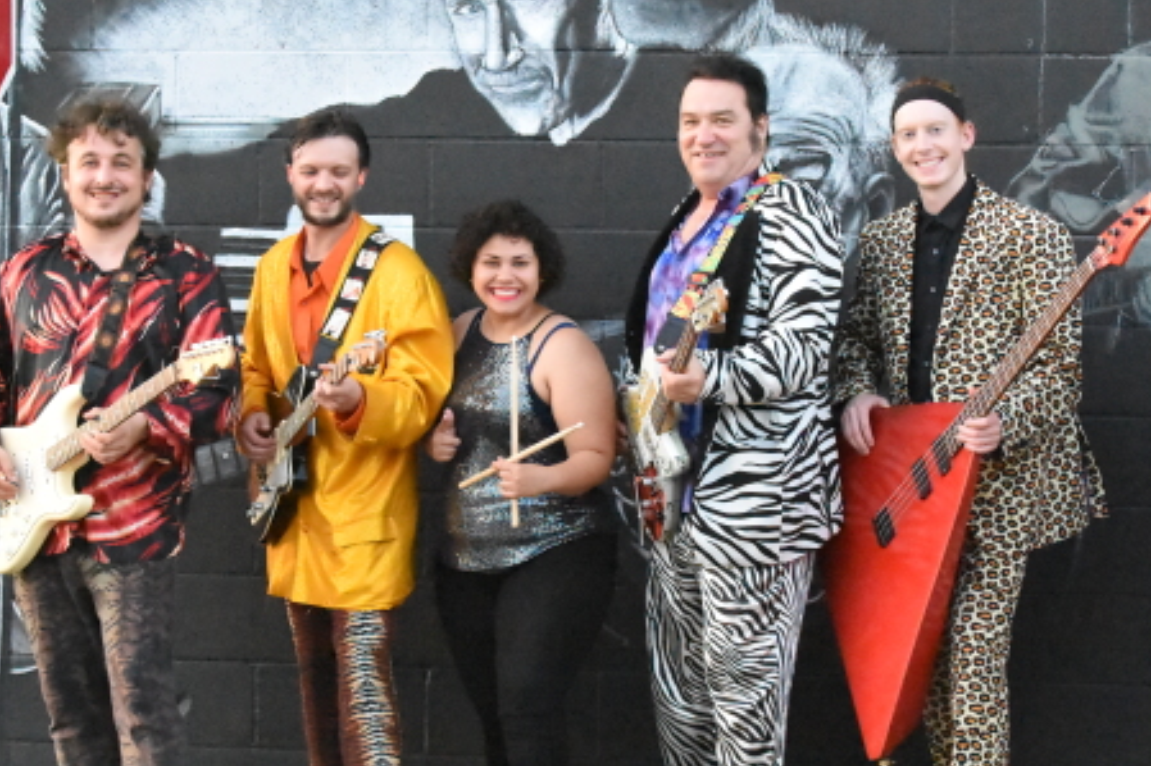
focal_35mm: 145
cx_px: 518
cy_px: 347
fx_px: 4634
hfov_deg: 14.2
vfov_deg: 9.5
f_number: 4
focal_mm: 70
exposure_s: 1/4000
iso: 25600
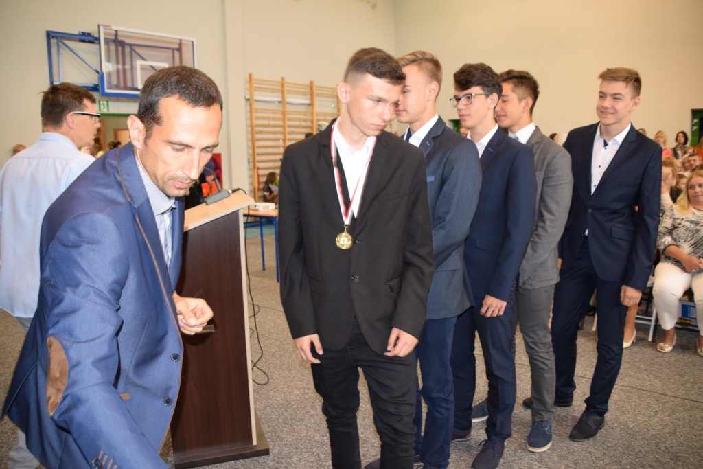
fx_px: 527
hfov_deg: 67.4
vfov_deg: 47.9
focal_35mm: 27
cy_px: 234
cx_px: 352
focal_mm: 18
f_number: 4
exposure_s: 1/60
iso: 800
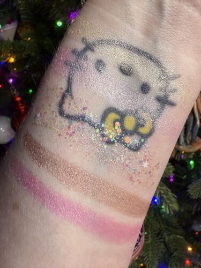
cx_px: 100
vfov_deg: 71.6
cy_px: 134
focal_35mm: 24
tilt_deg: -29.5
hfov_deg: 56.8
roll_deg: +10.6
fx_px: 186
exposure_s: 1/120
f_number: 2.2
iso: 100
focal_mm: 2.22
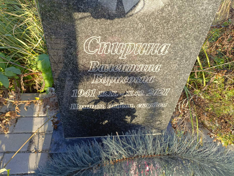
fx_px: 169
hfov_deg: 69.4
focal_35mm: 25
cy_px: 88
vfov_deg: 54.9
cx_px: 117
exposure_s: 1/188
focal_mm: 4.76
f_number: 1.69
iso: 110
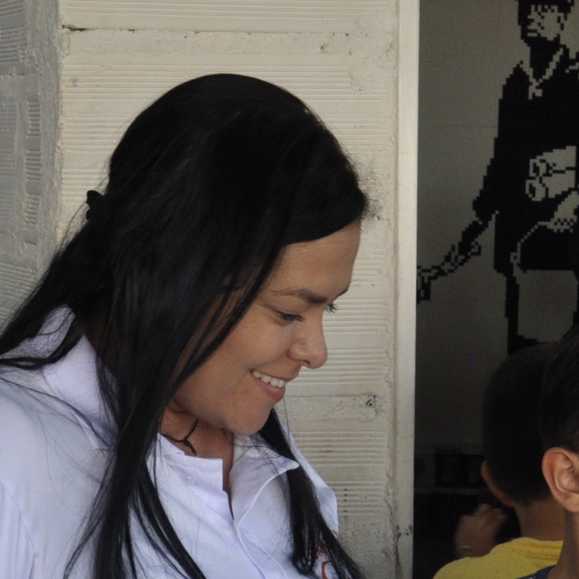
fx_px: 2422
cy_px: 542
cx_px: 198
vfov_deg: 13.5
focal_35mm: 128
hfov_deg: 13.6
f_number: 9
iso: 640
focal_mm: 24
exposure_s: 1/100
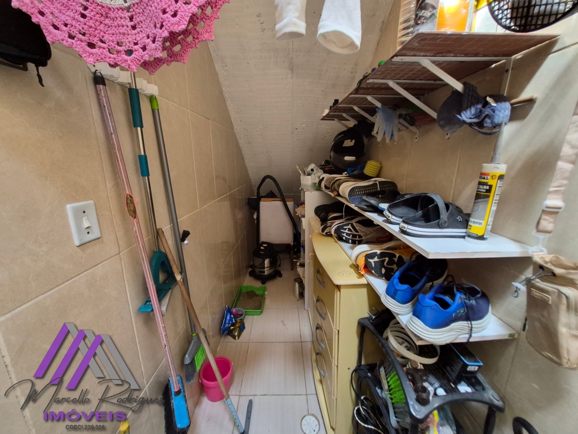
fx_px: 217
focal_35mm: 13
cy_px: 217
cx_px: 289
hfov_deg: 106.2
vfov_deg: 89.9
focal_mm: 1.74
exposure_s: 1/60
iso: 500
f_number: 2.2
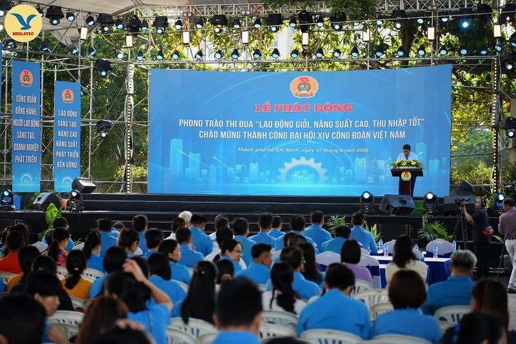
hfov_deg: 27.0
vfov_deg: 18.2
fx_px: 1075
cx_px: 258
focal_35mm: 75
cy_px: 172
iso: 100
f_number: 2.8
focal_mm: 75
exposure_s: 1/200
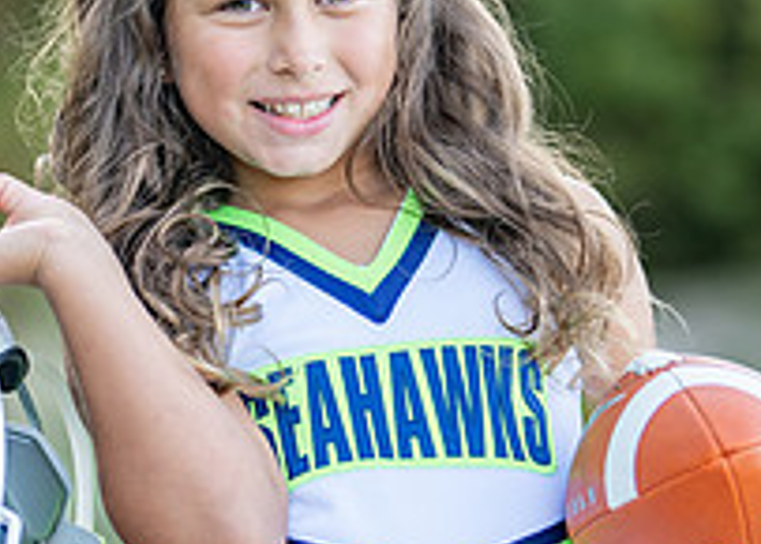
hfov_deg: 12.6
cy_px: 350
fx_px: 3436
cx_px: 364
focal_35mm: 159
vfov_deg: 9.0
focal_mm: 50
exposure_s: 1/640
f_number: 1.2
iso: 100
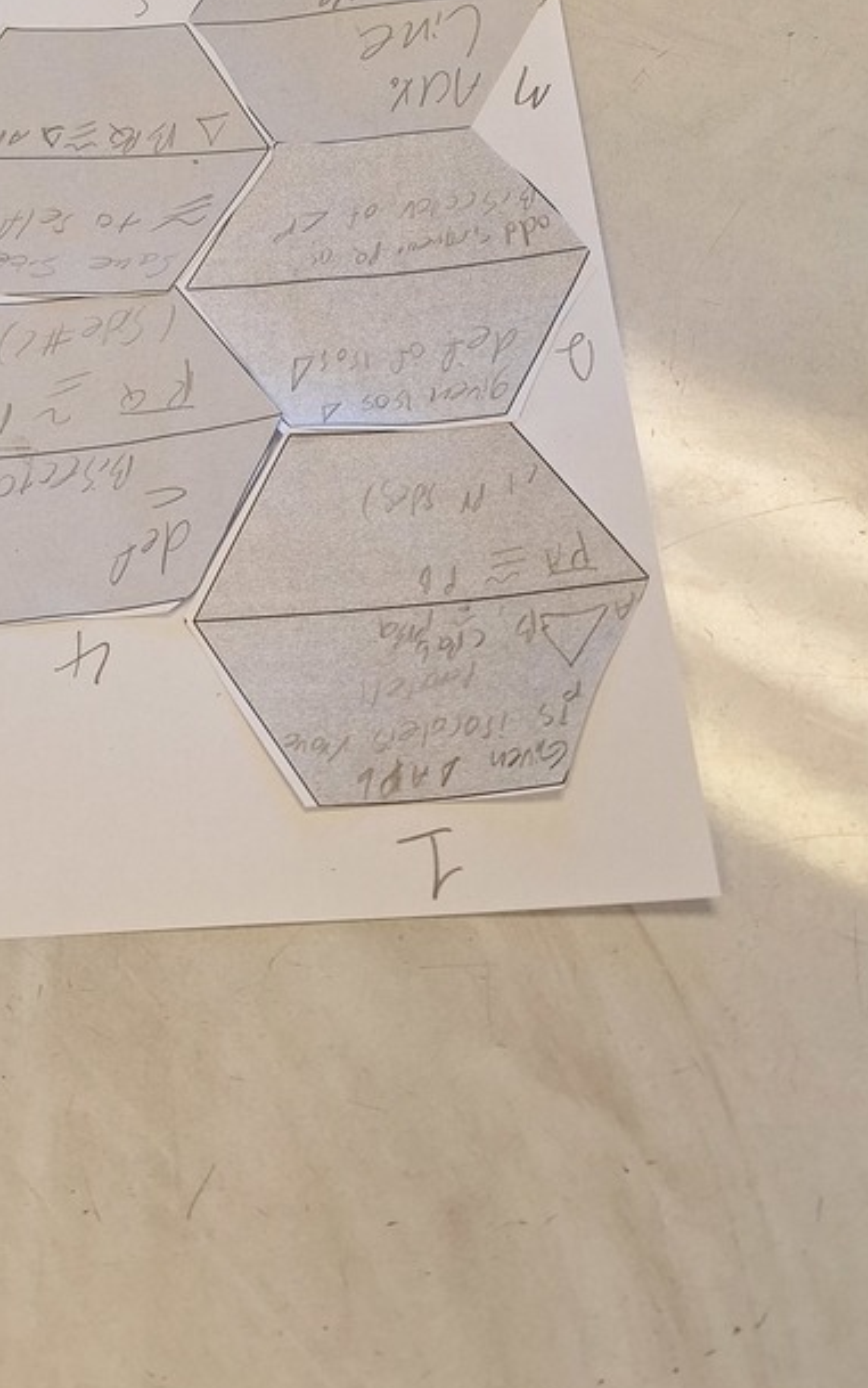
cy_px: 328
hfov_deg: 30.6
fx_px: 1551
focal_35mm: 41
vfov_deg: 46.3
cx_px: 194
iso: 40
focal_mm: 5.54
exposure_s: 1/120
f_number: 1.8
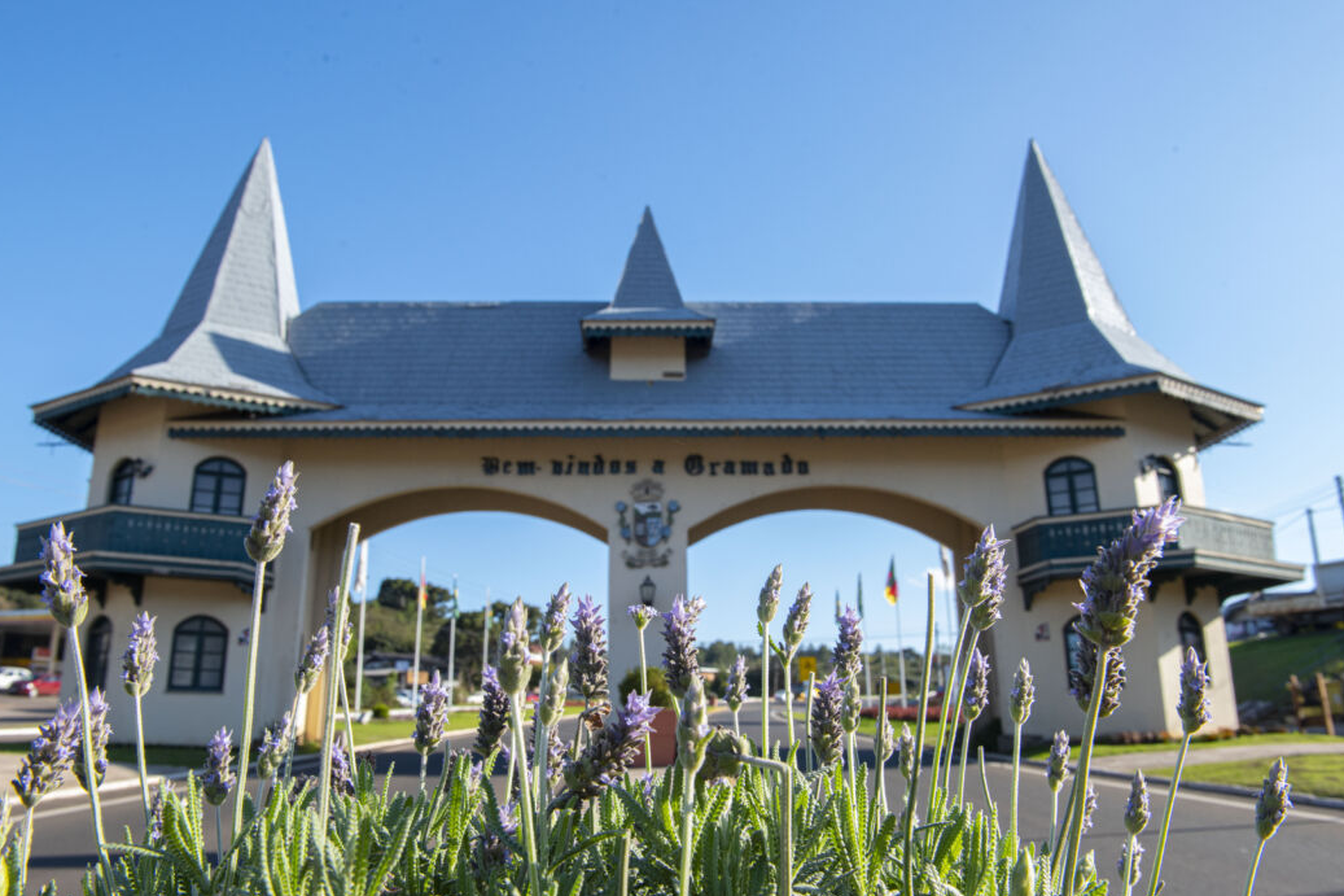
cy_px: 466
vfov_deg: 51.3
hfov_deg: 71.5
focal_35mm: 25
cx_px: 661
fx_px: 933
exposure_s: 1/200
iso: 640
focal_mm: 24
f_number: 14
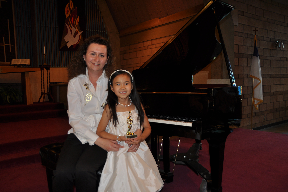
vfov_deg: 43.5
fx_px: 240
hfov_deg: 62.0
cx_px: 144
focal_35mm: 30
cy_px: 96
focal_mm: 20
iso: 200
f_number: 4
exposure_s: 1/60
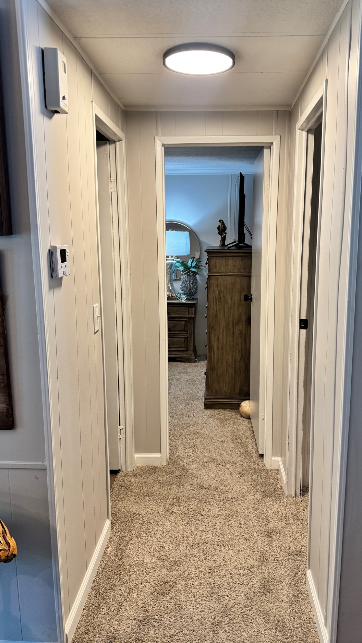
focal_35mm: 27
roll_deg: +0.9
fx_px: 461
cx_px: 205
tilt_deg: -9.6
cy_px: 316
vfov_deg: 69.8
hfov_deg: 42.8
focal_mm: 6.76
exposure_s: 1/120
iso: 160
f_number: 1.78
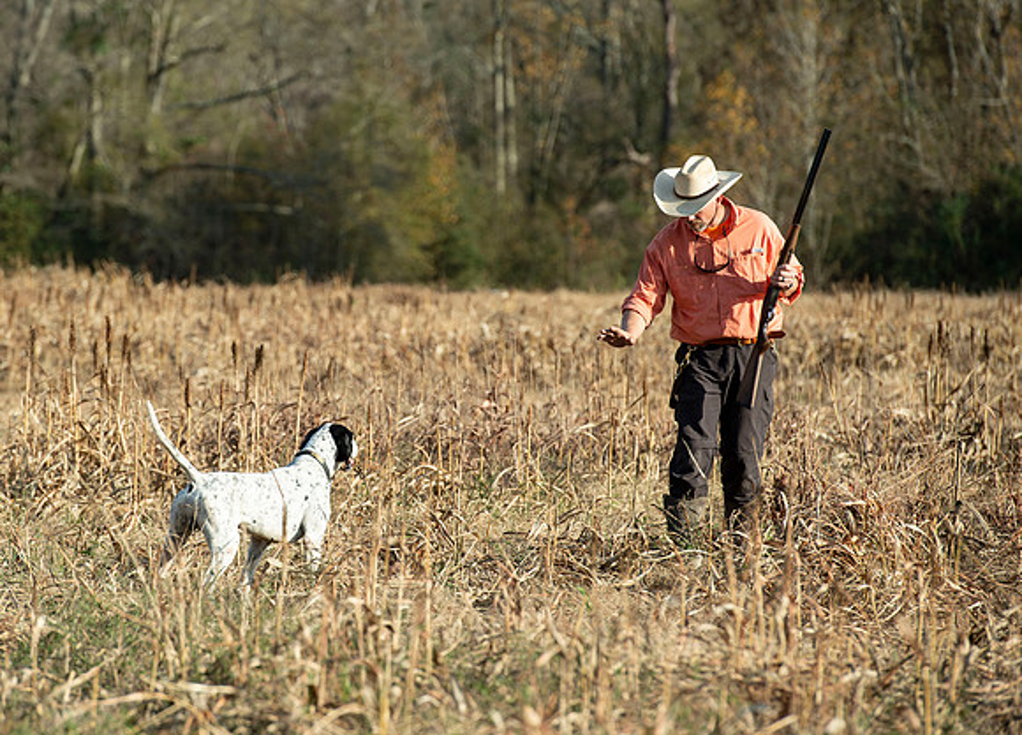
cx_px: 326
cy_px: 321
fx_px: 8178
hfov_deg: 7.1
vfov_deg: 5.1
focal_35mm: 281
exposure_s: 1/500
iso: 125
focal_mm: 200
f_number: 5.6
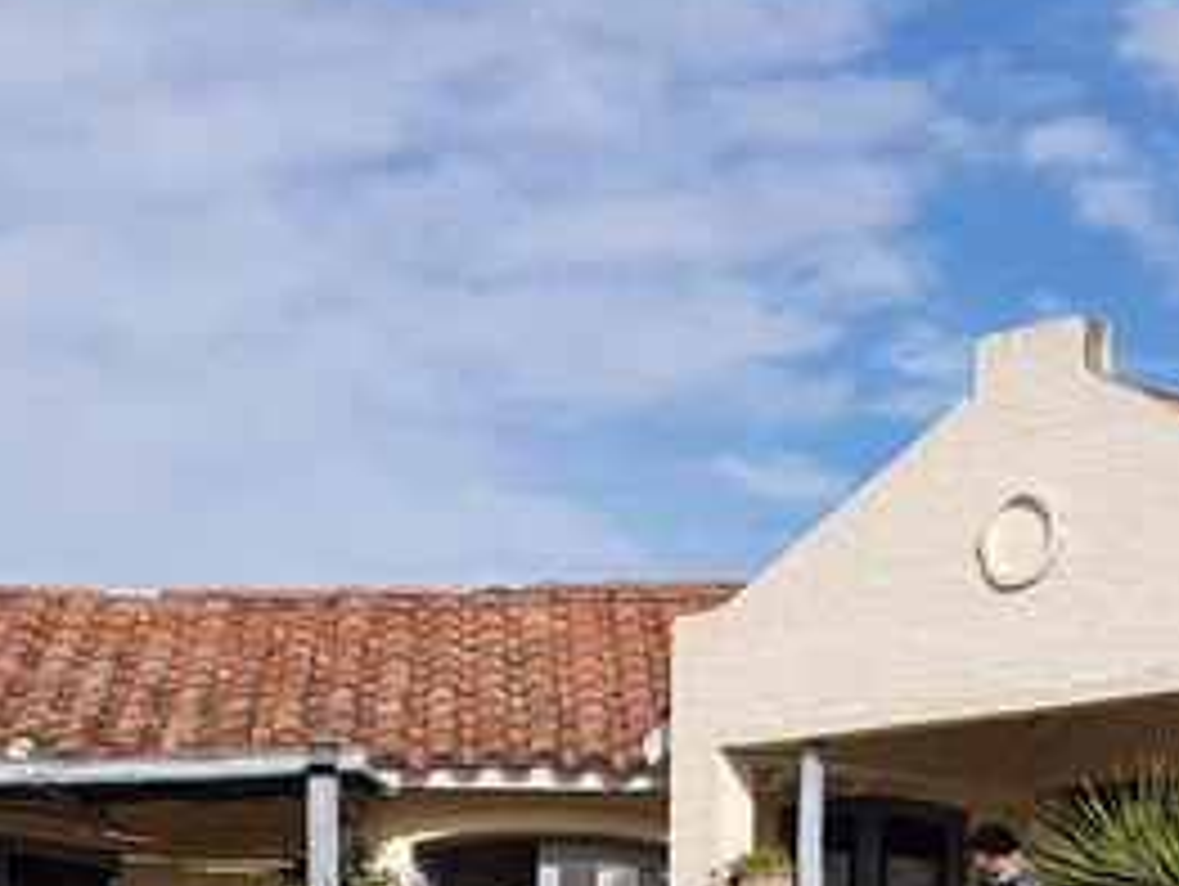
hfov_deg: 19.6
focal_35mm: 100
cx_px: 423
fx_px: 3409
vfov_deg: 13.9
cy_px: 1349
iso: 40
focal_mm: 4.2
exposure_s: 1/2528
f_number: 1.7
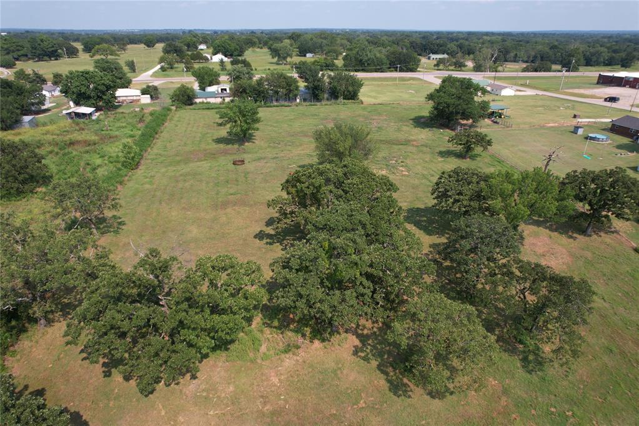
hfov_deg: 78.6
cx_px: 320
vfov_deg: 57.2
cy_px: 213
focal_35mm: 22
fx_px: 390
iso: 100
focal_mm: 8.38
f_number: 2.8
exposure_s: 1/1250
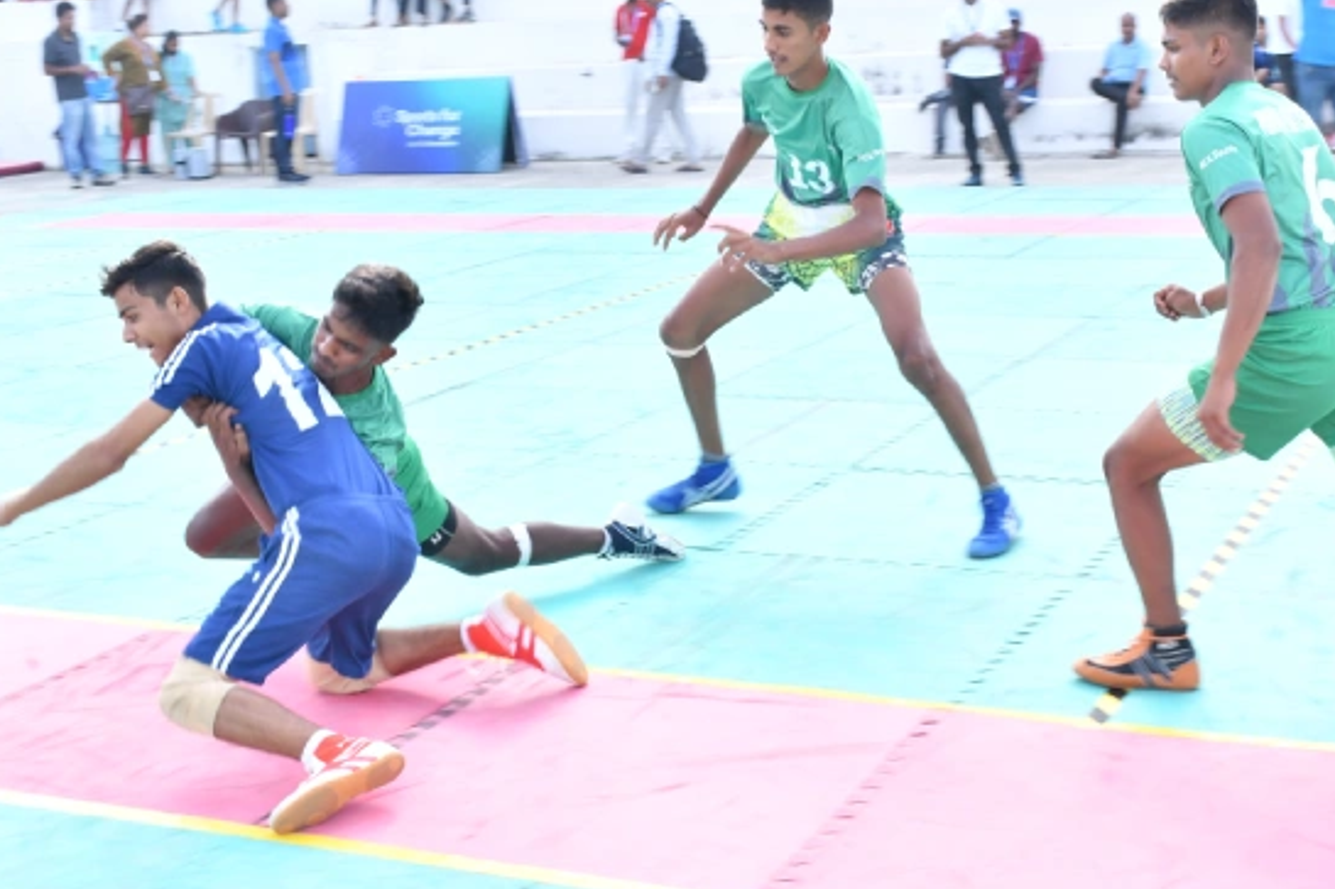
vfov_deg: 24.6
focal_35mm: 55
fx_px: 2039
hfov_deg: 36.2
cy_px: 409
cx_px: 750
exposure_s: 1/160
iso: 250
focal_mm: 26
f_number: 6.3
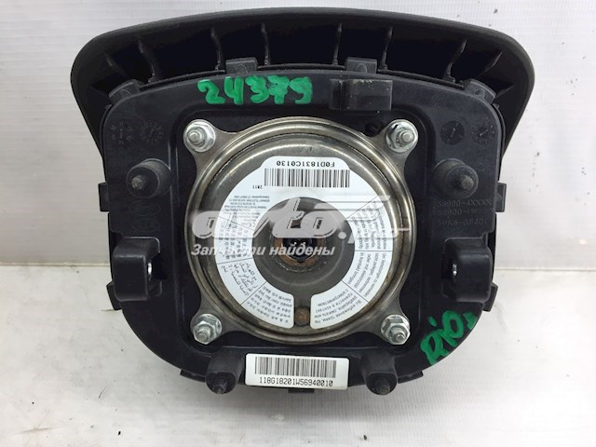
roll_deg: -0.6
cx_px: 298
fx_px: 499
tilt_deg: -30.4
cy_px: 224
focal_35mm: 29
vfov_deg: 48.2
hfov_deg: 61.7
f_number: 2.2
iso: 32
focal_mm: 4.15
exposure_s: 1/33
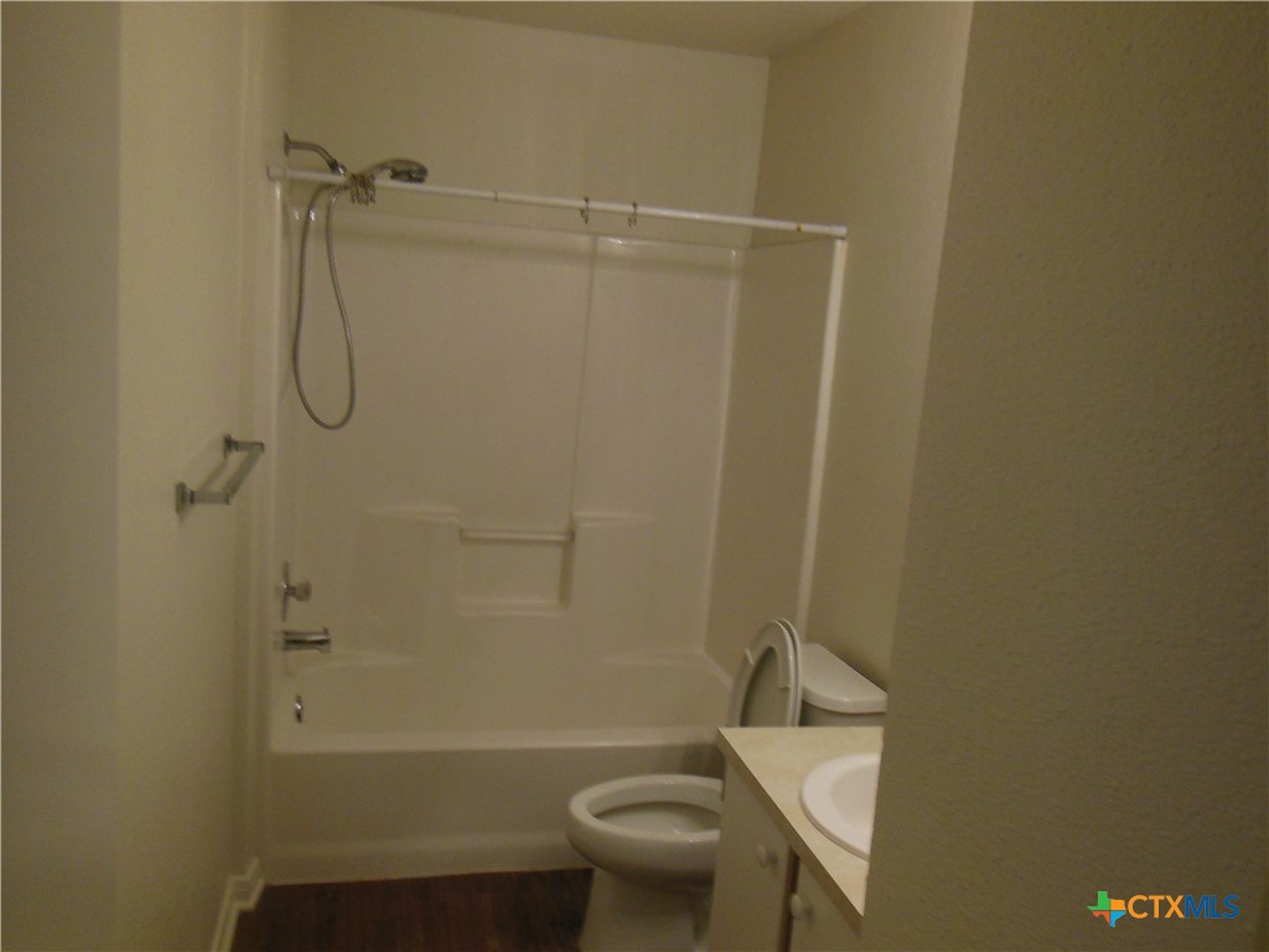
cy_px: 476
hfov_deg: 61.7
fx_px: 1063
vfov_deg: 48.2
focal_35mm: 29
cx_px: 634
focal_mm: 5.2
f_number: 3.7
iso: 400
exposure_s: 1/40
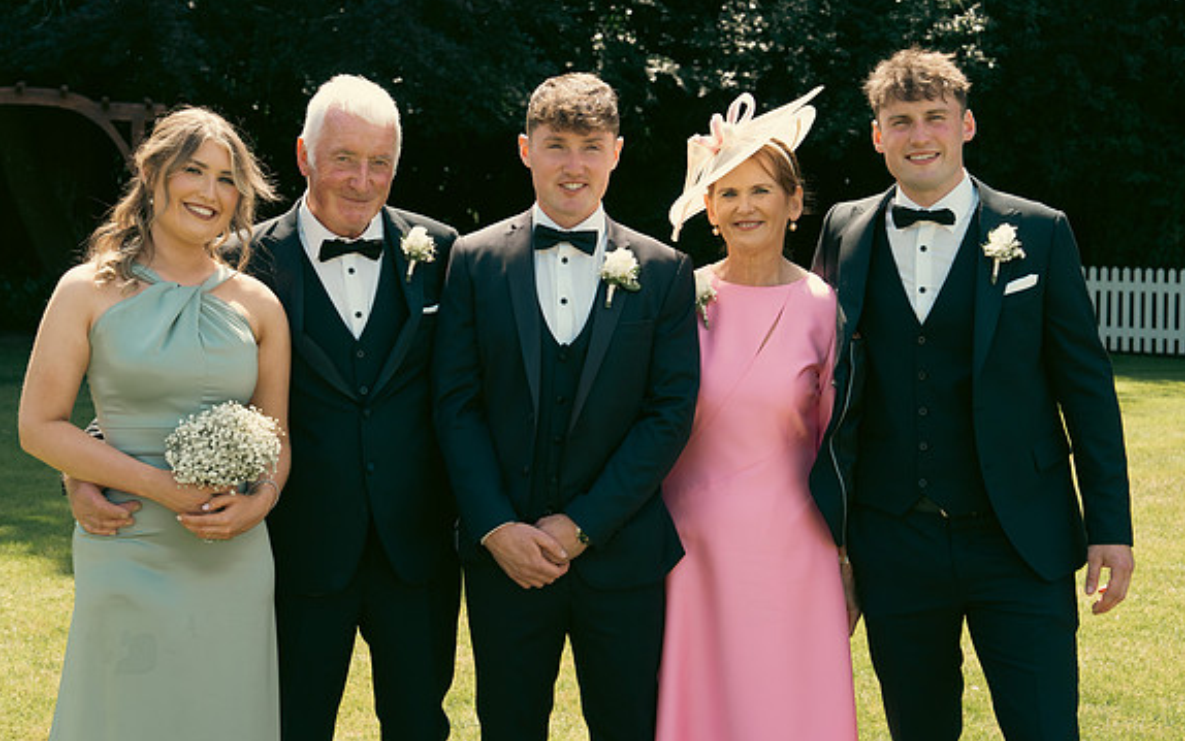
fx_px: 2164
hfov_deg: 30.6
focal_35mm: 67
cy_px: 366
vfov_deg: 19.4
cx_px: 592
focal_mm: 65
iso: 800
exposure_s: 1/640
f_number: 7.1
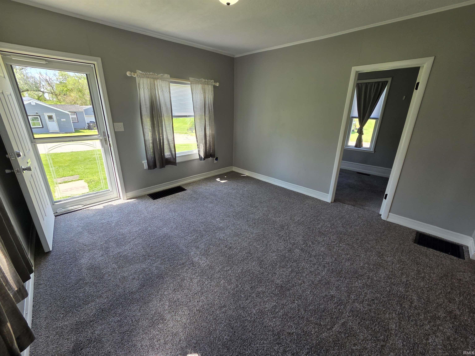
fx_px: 178
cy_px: 178
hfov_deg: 106.2
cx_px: 238
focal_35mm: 13
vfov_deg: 89.9
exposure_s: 1/120
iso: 64
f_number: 2.2
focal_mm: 2.2
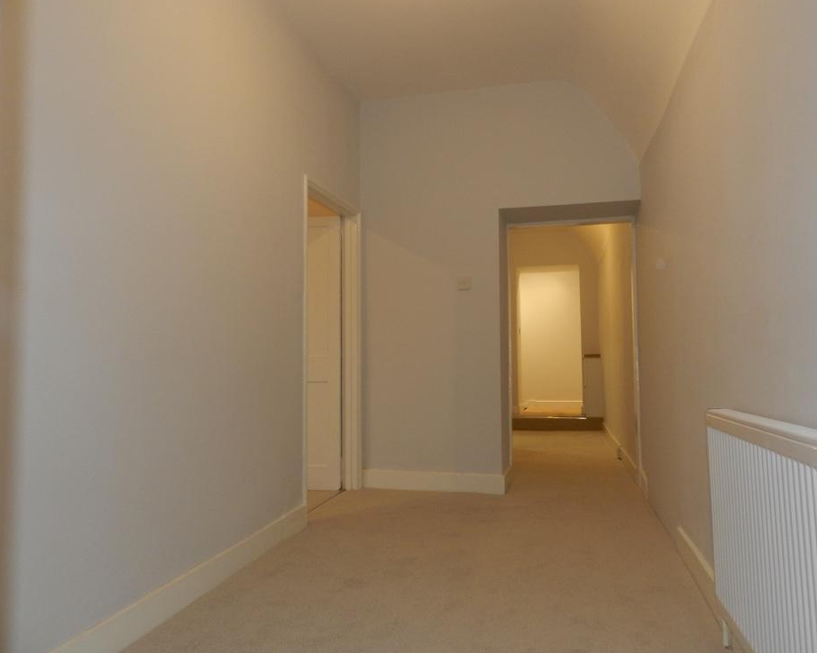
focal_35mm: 25
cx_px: 429
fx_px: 605
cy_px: 320
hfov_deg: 68.1
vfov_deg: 56.8
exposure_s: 1/30
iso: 200
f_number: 3.4
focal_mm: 4
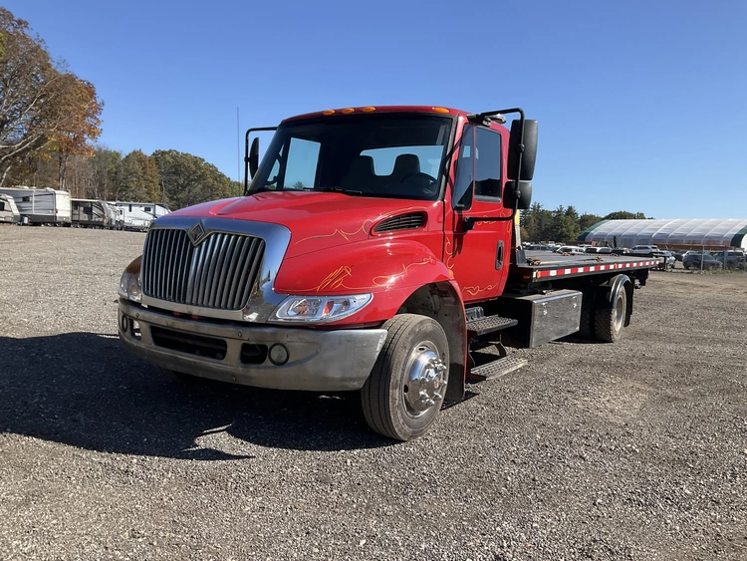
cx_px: 374
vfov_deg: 48.3
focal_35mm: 29
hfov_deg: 61.6
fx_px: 626
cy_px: 280
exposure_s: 1/1221
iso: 25
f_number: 1.8
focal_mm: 3
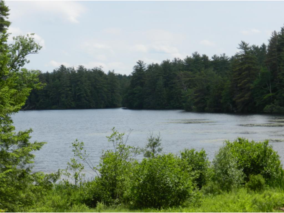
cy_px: 106
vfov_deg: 12.9
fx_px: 944
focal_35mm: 115
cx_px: 142
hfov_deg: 17.1
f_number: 4.8
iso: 160
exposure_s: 1/800
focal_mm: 20.5
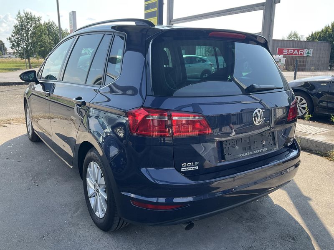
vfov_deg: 48.2
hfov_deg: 61.7
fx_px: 280
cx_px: 167
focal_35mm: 29
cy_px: 125
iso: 25
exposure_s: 1/473
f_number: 1.8
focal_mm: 3
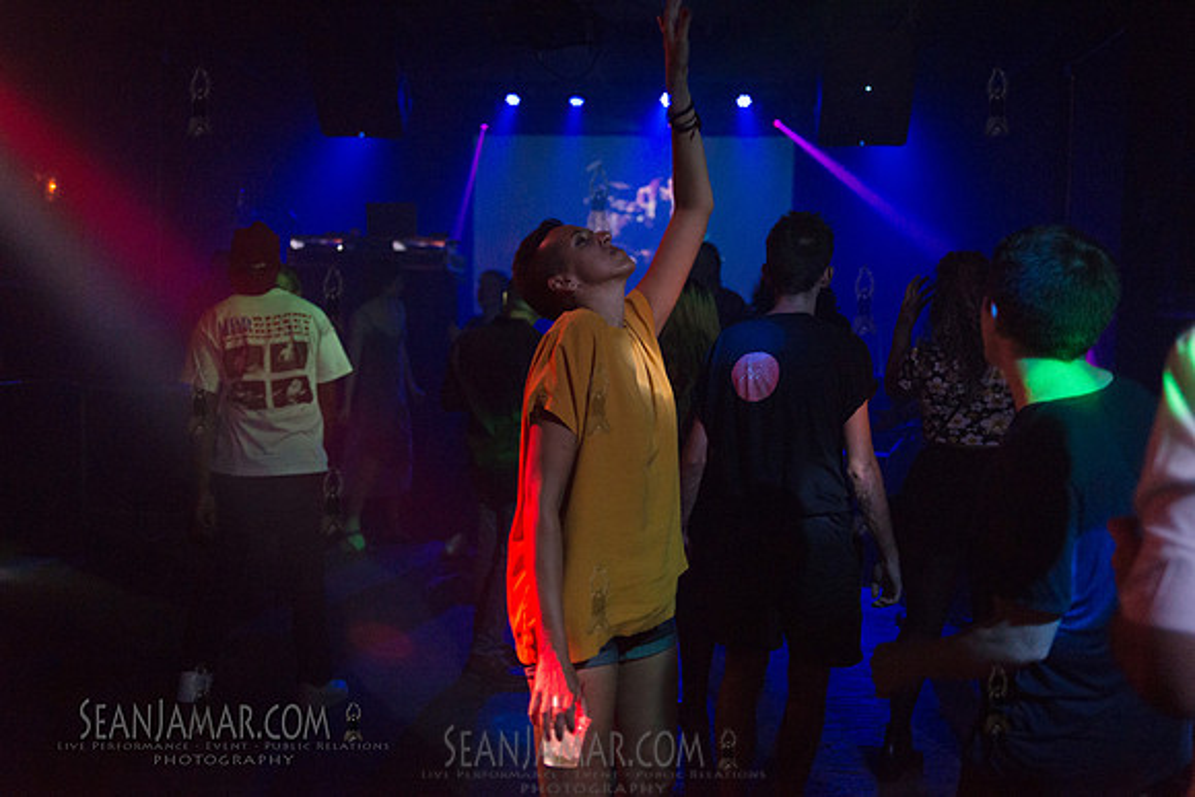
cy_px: 398
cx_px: 598
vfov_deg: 37.9
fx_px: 1162
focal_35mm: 35
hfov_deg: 54.4
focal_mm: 35
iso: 5000
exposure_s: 1/125
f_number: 2.2
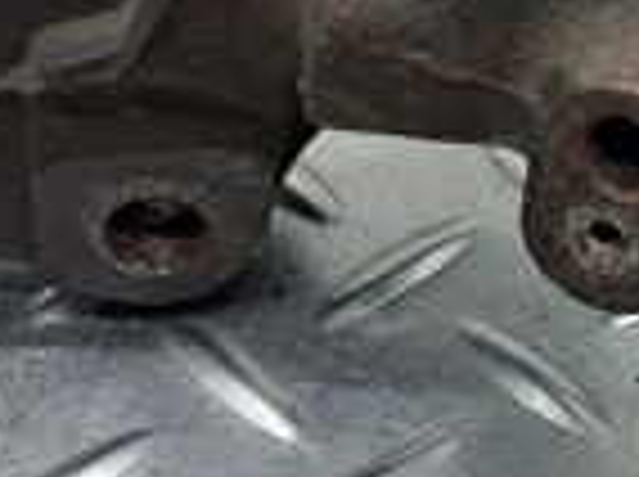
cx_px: 765
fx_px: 2248
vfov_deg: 12.1
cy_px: 164
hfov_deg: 15.6
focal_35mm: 122
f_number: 1.8
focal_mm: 4
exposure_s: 1/50
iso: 125
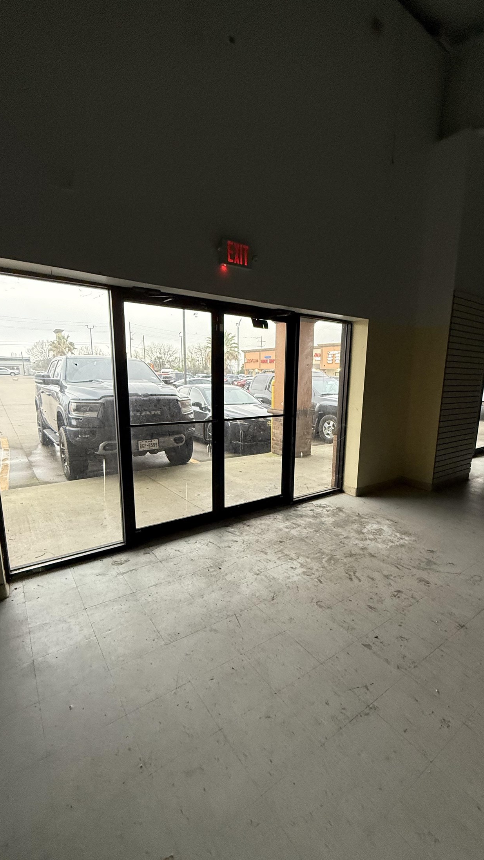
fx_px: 365
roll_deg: -2.7
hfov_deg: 66.9
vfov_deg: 99.3
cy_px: 448
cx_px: 266
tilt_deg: -8.0
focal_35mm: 16
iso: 320
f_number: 2.2
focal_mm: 2.22
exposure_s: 1/96
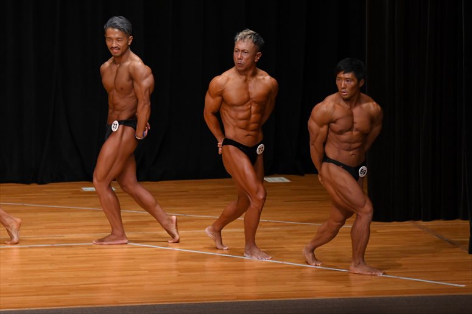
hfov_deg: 8.1
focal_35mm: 255
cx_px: 236
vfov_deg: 5.4
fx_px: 3342
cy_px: 157
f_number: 5.6
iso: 3200
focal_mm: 170
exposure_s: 1/400
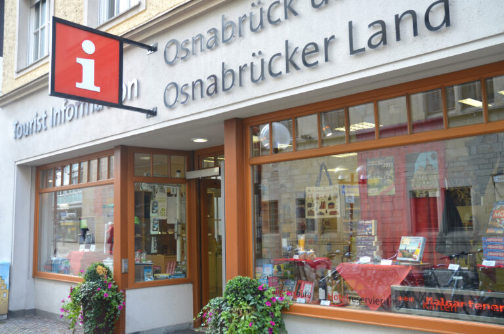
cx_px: 252
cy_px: 167
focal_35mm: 36
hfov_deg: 53.2
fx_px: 503
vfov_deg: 36.7
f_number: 3.8
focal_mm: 24
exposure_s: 1/50
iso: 100
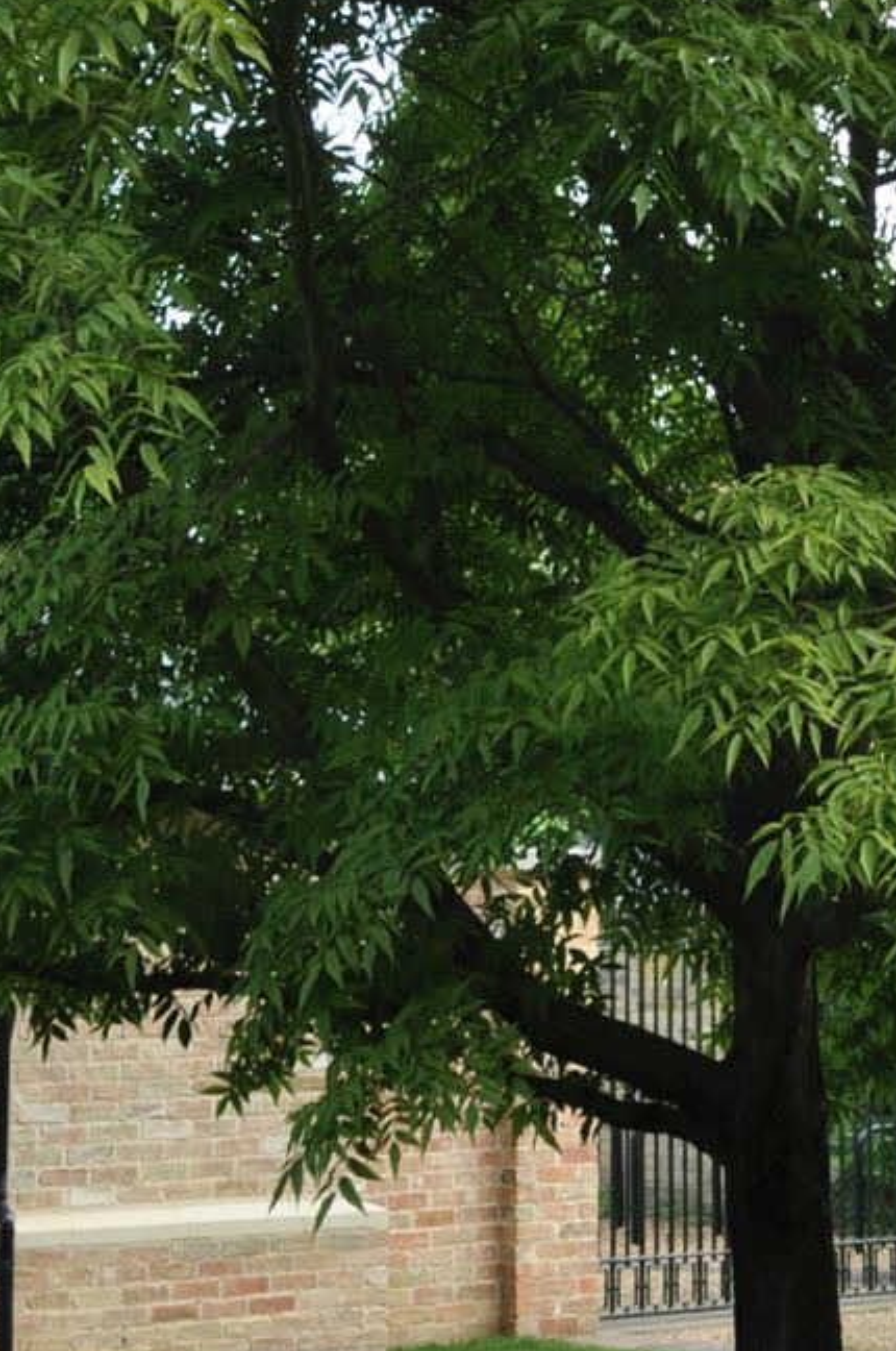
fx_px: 4419
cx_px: 922
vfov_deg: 16.8
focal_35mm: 118
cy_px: -149
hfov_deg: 11.4
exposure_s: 1/160
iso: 200
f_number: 8
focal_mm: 24
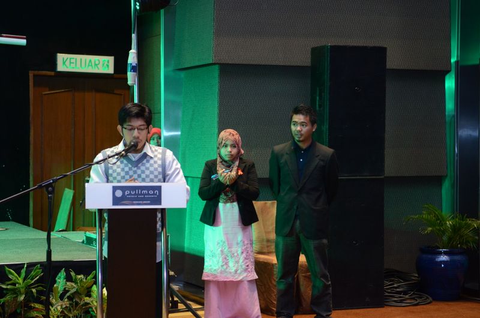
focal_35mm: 82
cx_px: 240
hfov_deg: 24.7
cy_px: 159
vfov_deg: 16.5
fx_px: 1098
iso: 1600
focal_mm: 55
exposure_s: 1/60
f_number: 2.8
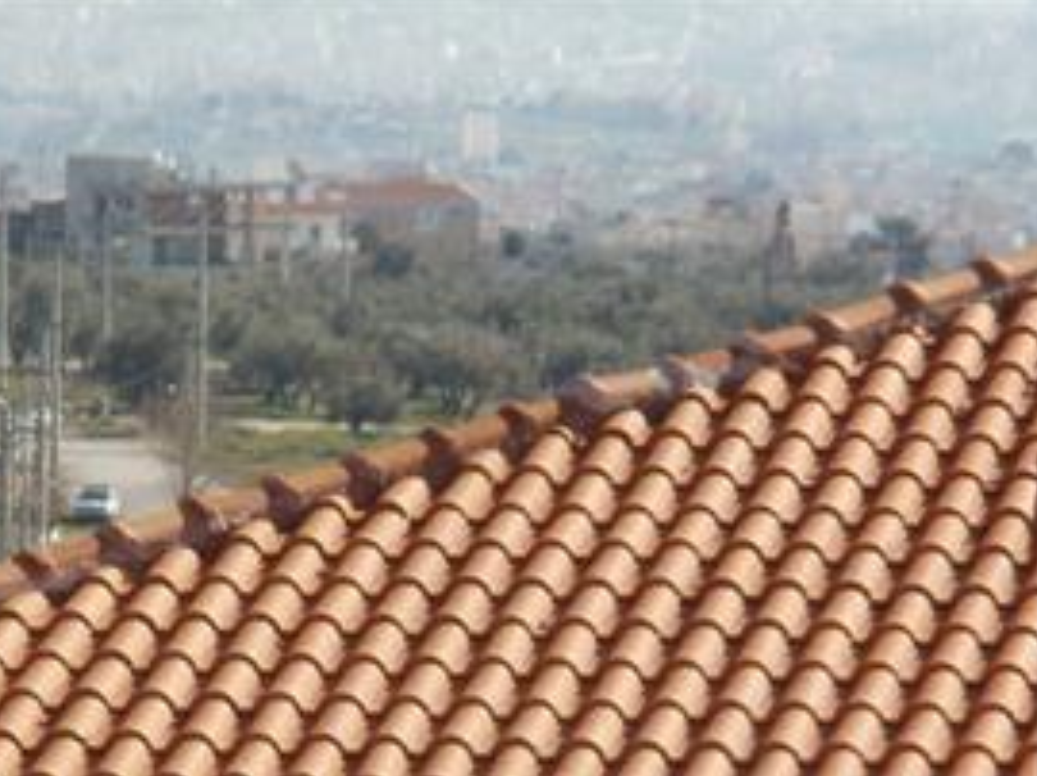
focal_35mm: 427
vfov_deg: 3.5
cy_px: 905
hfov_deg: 4.6
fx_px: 12780
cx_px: 684
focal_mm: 31.5
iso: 100
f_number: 5.6
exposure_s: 1/400
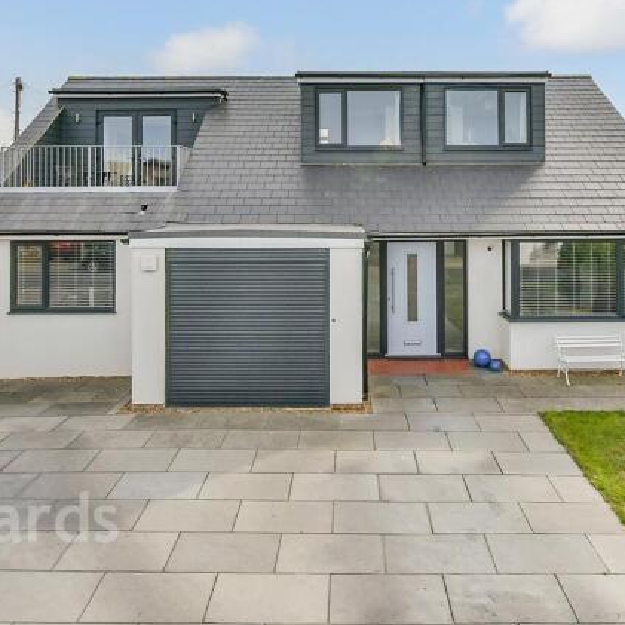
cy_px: 171
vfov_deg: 50.8
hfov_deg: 52.4
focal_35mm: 31
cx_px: 355
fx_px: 633
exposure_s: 1/1600
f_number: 9
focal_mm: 10
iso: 1000
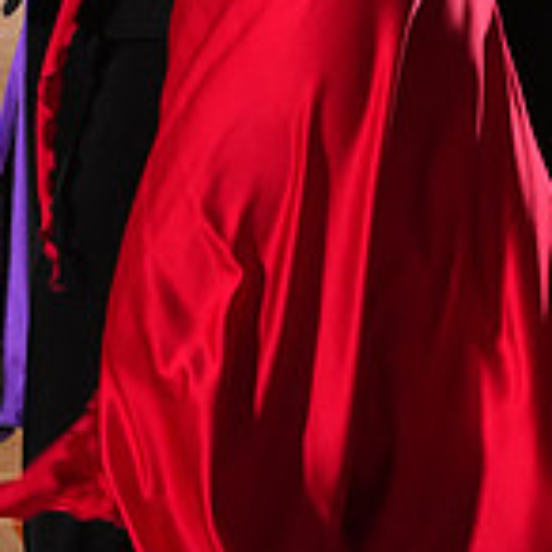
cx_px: 180
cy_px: -163
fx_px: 6639
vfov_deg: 4.7
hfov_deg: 4.8
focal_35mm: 368
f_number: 6.3
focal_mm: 109
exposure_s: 1/200
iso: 4000
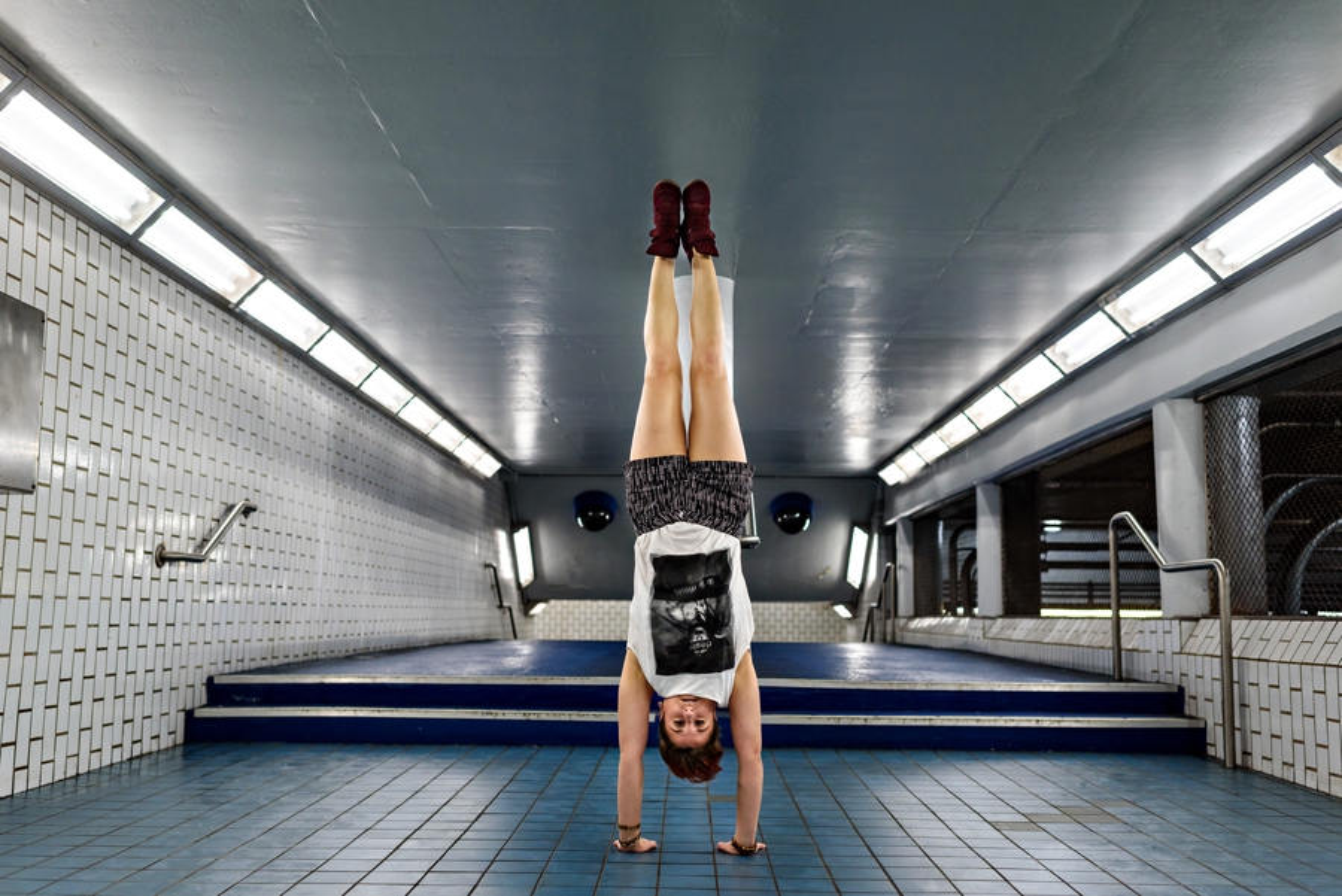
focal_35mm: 35
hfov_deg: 54.4
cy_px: 448
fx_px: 1305
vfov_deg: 37.9
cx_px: 671
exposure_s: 1/320
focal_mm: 35
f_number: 2.8
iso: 640
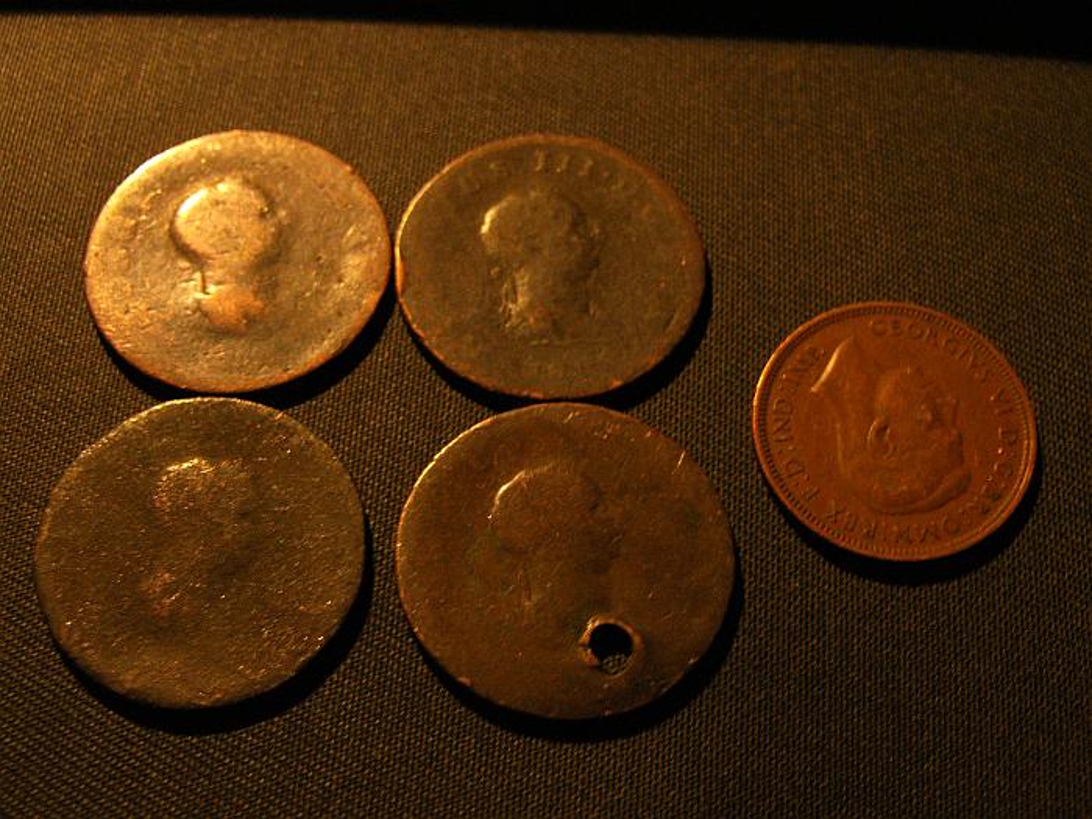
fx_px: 1577
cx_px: 546
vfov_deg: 29.1
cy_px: 410
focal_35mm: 50
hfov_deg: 38.2
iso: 200
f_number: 5
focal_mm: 12.9
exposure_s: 1/15
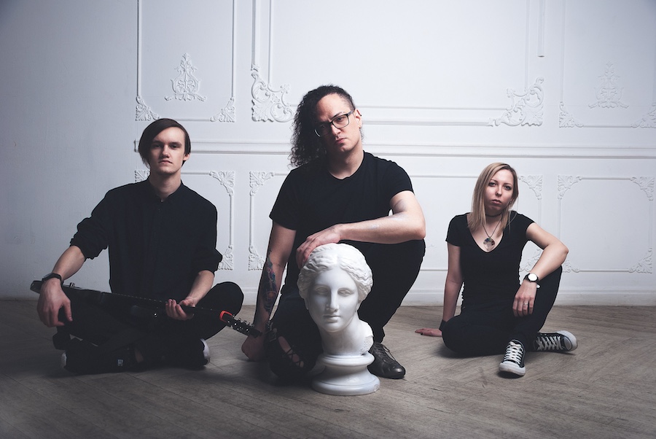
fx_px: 602
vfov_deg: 40.1
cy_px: 220
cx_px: 328
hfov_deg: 57.2
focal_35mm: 33
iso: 100
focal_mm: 22
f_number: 3.8
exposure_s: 1/200
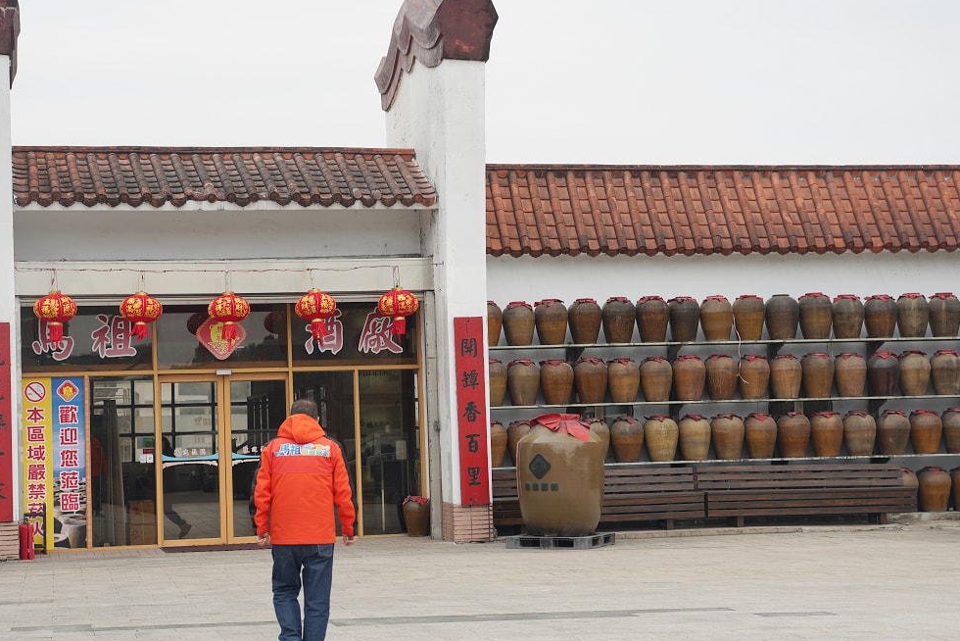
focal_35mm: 71
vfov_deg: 19.2
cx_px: 418
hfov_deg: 28.4
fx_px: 1894
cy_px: 323
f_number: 4.5
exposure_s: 1/200
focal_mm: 58
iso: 100
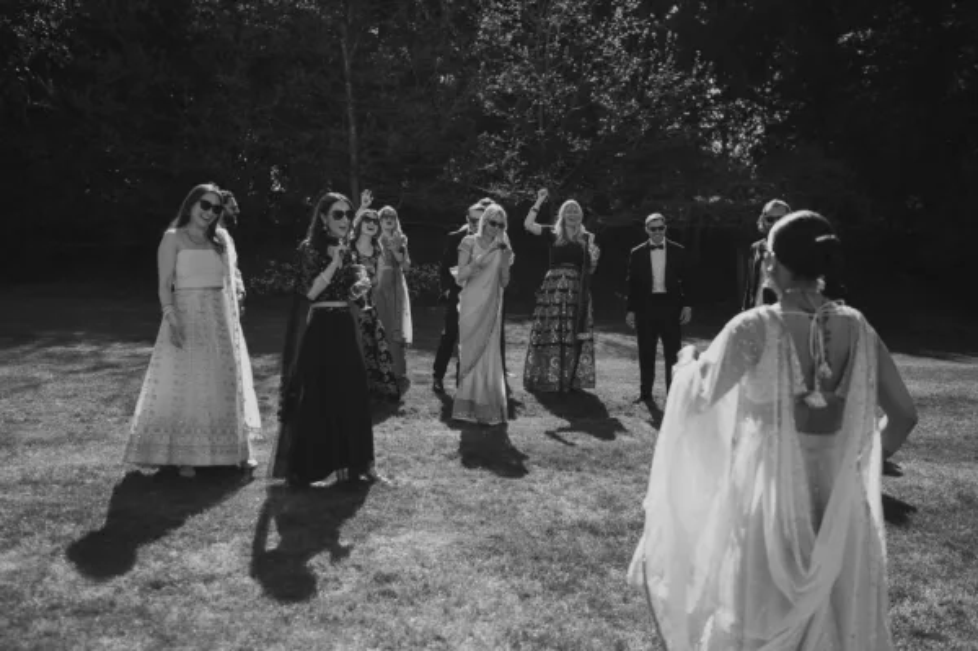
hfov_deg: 54.5
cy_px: 326
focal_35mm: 35
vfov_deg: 37.8
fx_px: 950
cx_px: 489
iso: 100
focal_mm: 35
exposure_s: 1/5000
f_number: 2.2
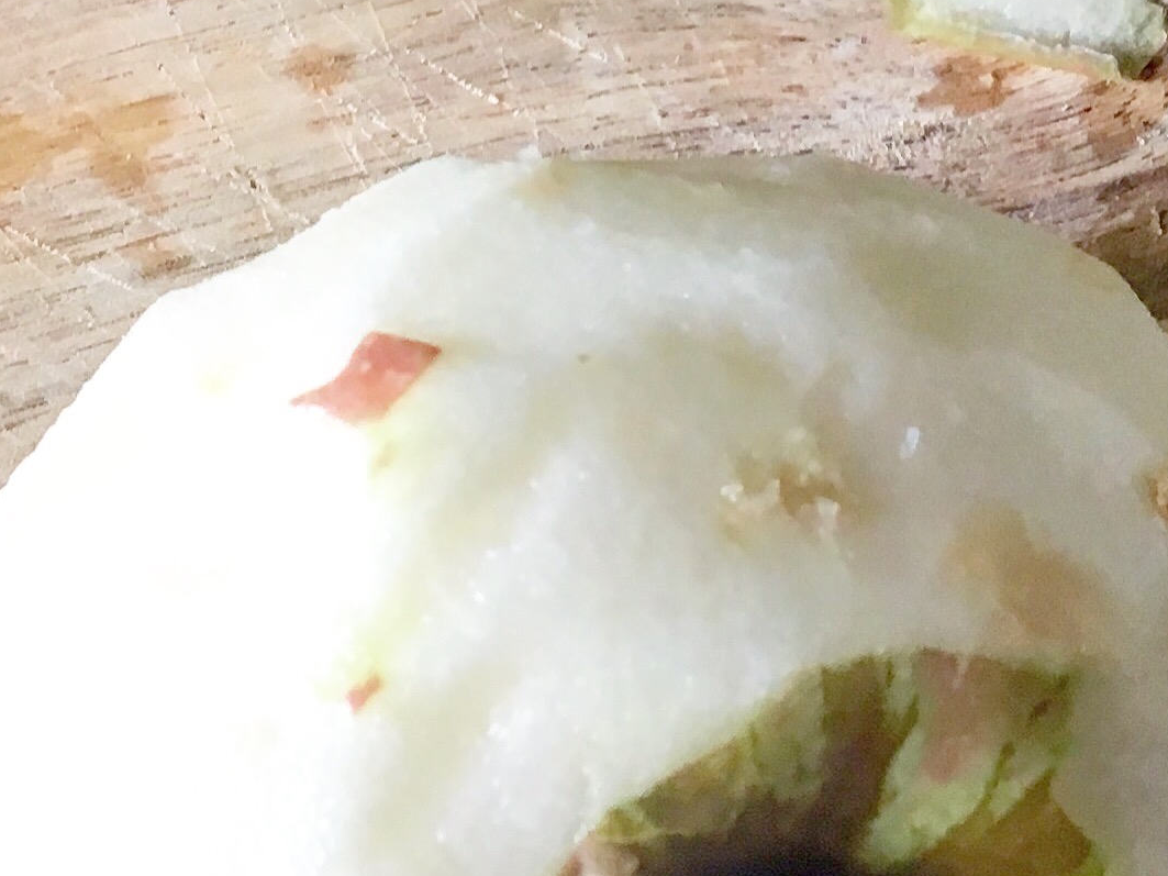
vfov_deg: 13.3
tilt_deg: -80.4
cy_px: -16
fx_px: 3711
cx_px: 1176
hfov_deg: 17.5
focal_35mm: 110
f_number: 2.2
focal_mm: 4.15
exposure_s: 1/30
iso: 32
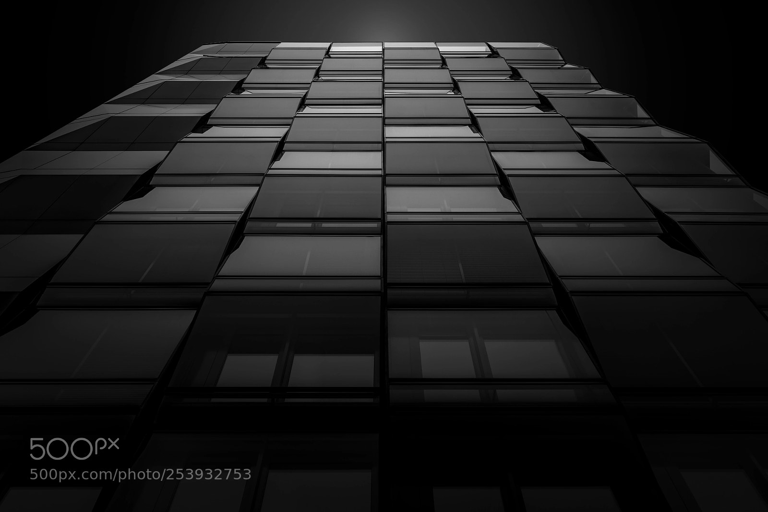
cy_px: 256
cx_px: 384
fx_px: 747
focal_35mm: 35
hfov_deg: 54.4
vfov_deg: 37.9
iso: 100
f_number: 8
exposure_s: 1/250
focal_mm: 35
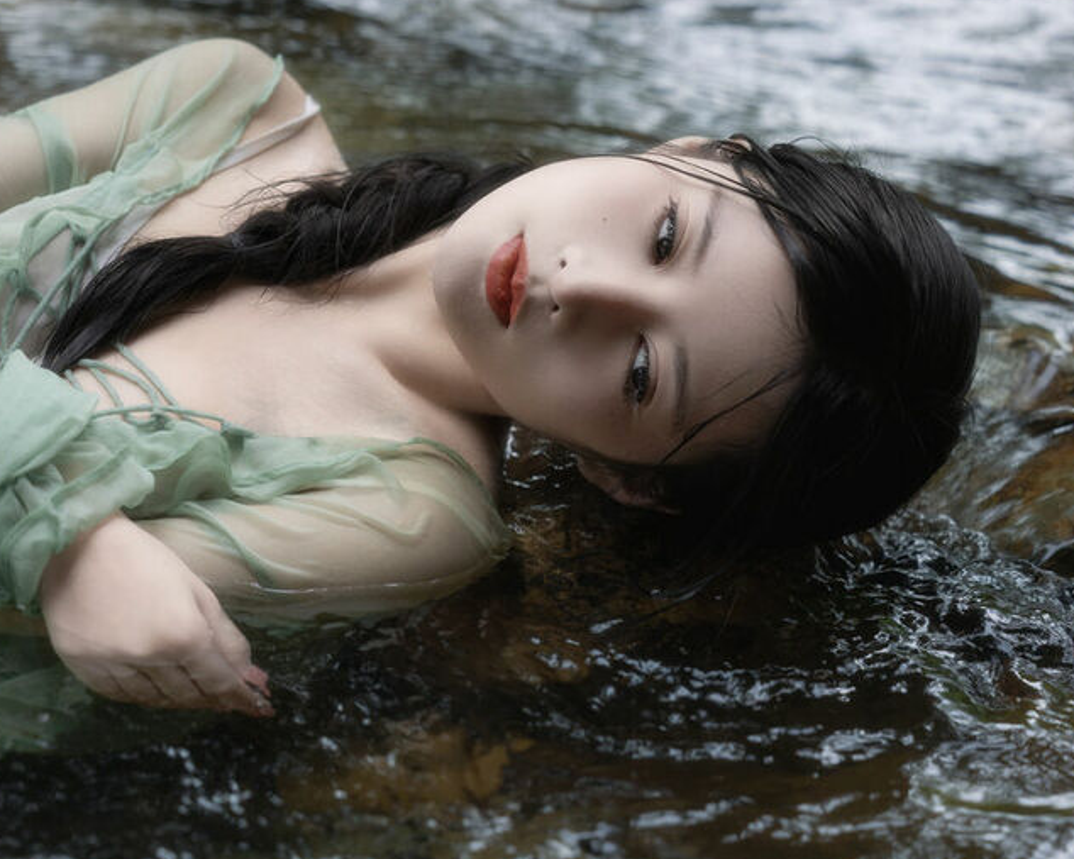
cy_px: 583
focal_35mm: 171
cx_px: 390
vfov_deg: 9.0
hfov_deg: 11.3
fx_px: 5435
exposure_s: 1/160
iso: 100
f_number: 2.8
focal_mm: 111
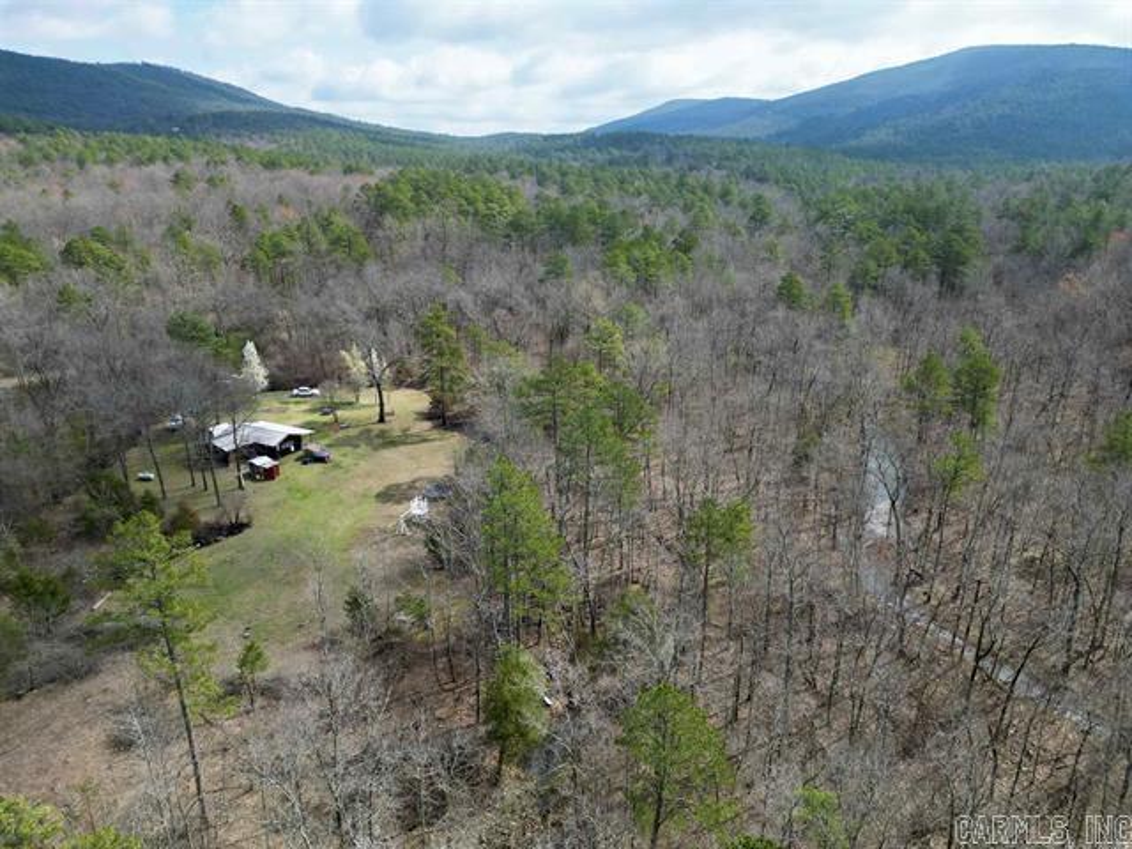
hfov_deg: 71.6
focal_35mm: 24
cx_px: 566
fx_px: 785
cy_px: 424
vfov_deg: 56.8
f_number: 1.7
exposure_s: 1/2000
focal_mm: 6.72
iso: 140
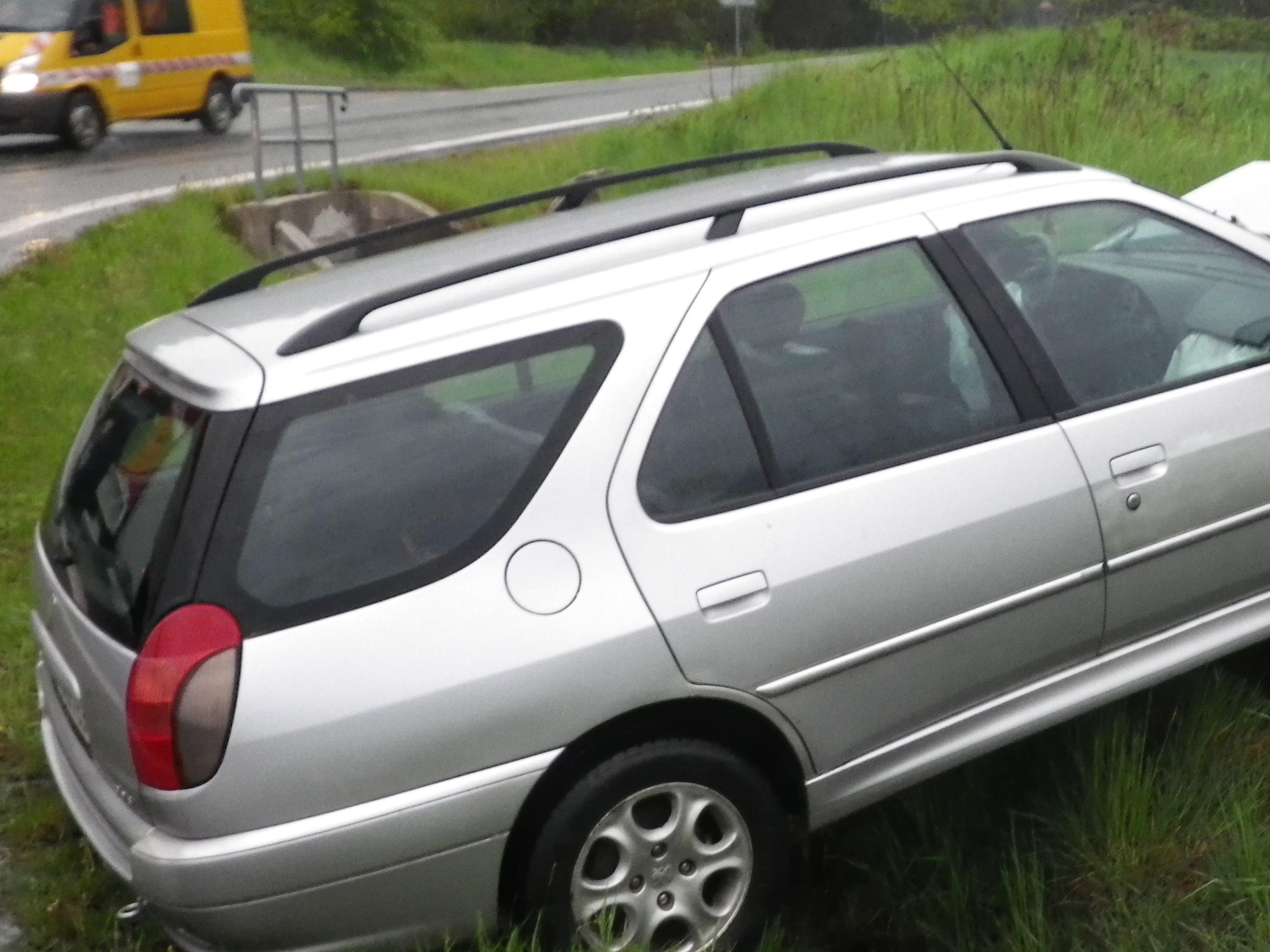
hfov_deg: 37.1
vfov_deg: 29.1
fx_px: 1835
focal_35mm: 50
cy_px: 474
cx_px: 972
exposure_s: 1/50
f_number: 3.5
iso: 320
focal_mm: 5
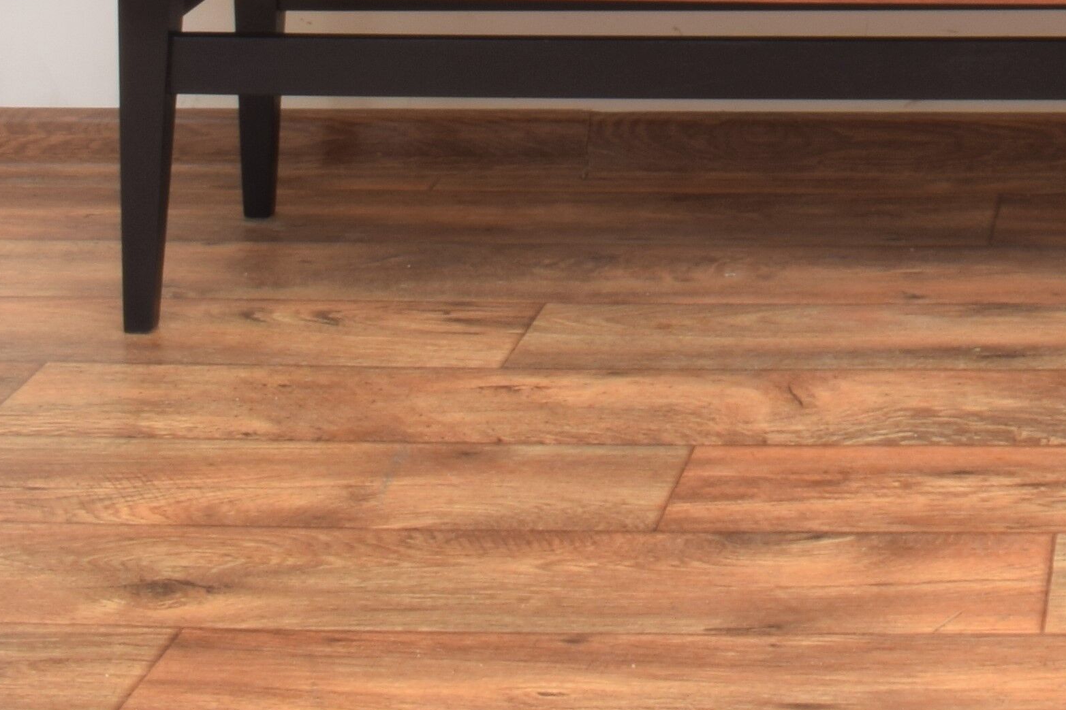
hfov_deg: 17.1
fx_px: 3405
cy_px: -588
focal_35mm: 115
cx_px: 1242
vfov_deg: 11.1
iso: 100
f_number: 22
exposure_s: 4
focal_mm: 20
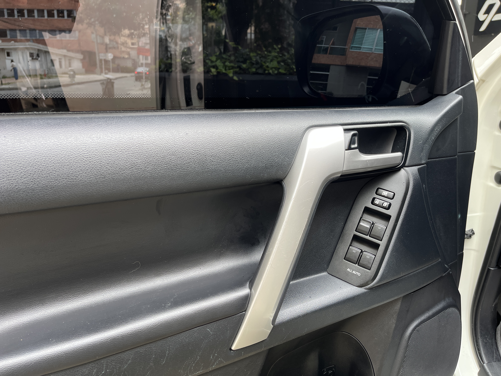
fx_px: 376
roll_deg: -1.2
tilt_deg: -18.3
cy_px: 188
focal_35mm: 26
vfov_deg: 53.1
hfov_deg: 67.3
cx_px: 250
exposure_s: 1/140
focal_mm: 5.1
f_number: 1.6
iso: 32
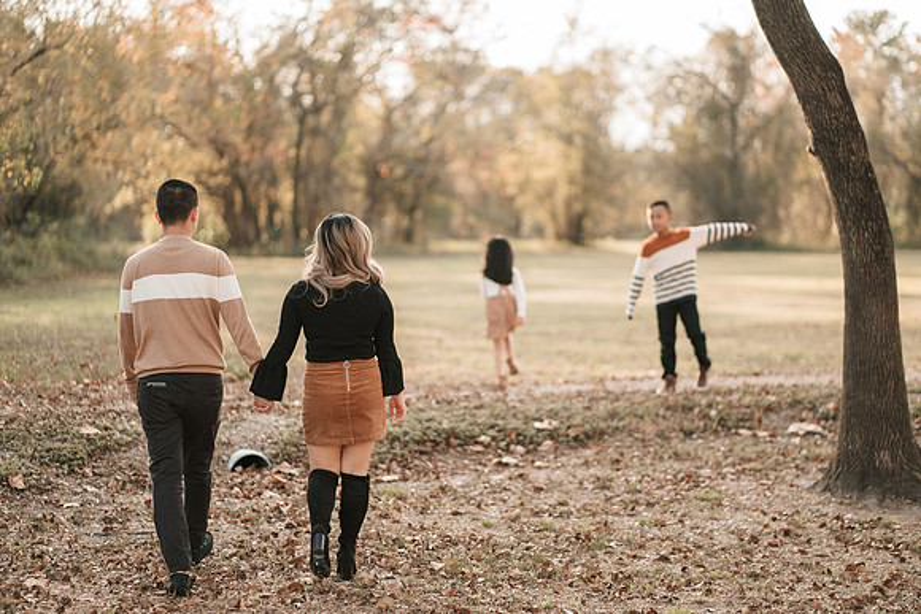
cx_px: 460
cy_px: 307
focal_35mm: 87
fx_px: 2228
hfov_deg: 23.4
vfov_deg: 15.7
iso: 125
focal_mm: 85
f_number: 1.8
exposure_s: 1/500
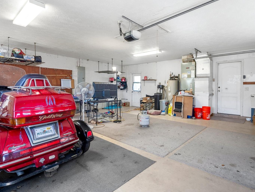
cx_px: 147
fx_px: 133
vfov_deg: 71.6
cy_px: 94
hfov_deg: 87.1
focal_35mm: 18
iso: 400
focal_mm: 16
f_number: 8
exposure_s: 1/6
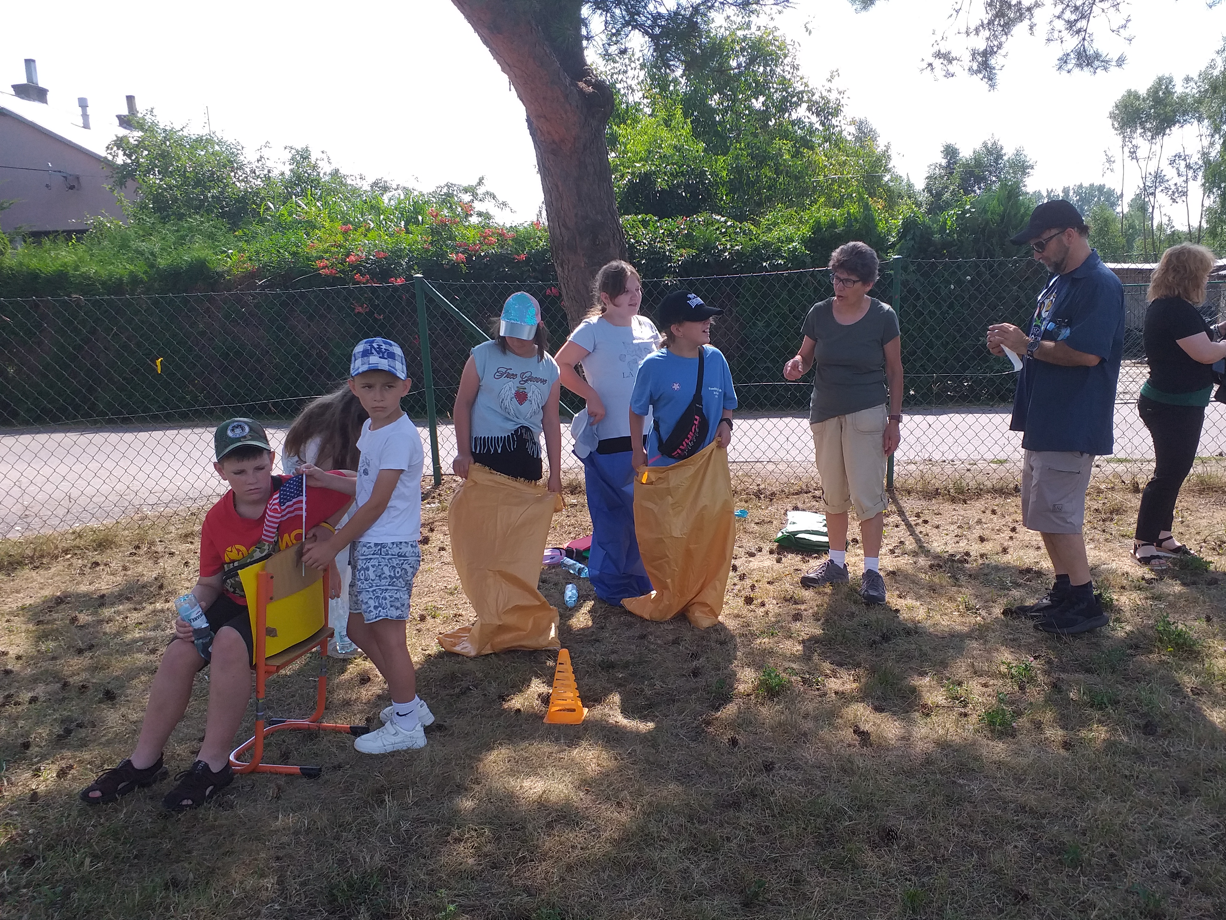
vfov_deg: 48.2
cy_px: 488
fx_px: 1027
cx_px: 657
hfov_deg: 61.6
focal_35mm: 29
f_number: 1.9
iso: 40
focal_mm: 3.6
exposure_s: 1/716
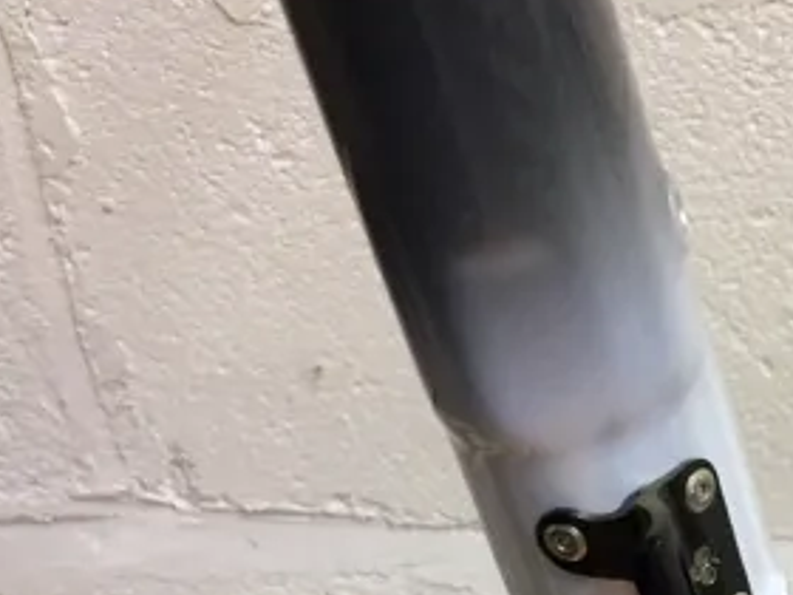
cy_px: 830
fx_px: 1901
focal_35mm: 83
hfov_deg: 22.2
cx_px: 884
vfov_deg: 16.5
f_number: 2.2
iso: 100
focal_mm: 4.15
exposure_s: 1/17
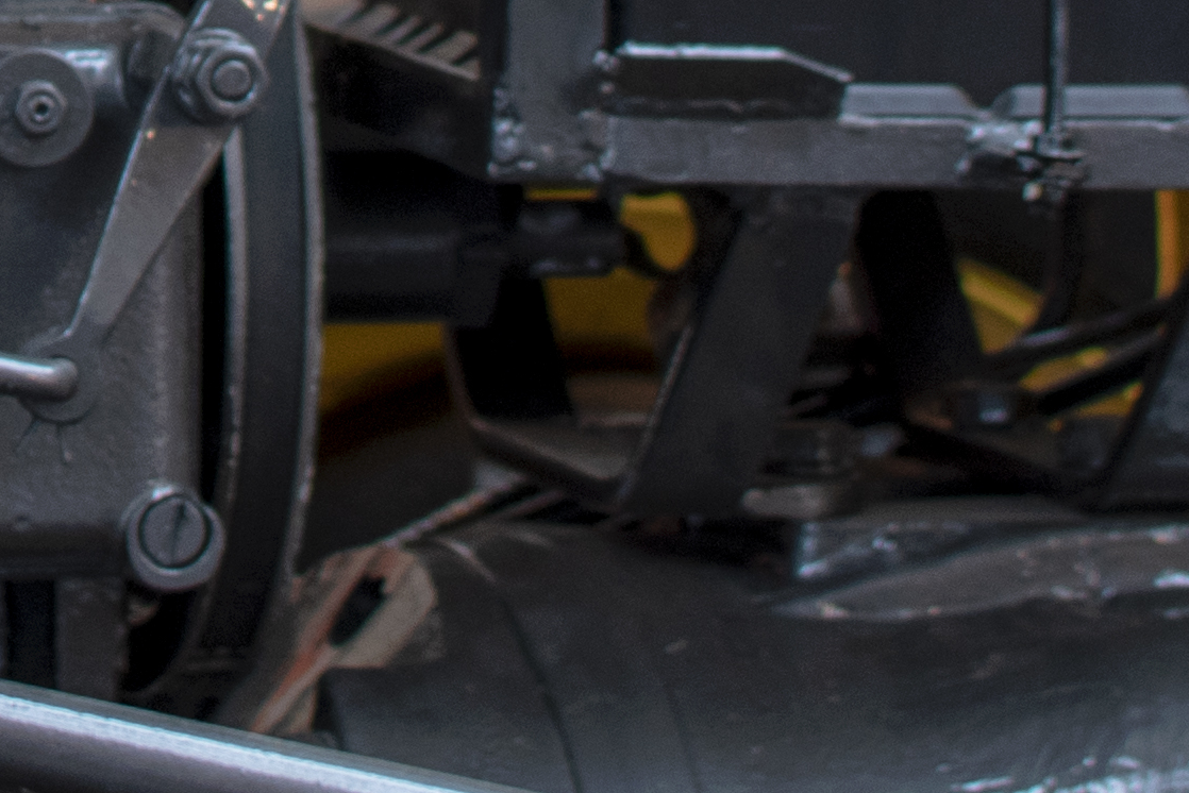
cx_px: -718
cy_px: -895
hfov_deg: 7.2
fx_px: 9305
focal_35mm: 282
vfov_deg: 4.8
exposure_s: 1/15
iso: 100
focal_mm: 35
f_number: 2.8
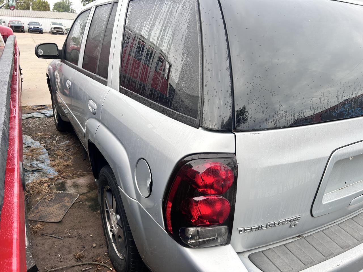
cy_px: 136
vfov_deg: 53.1
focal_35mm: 26
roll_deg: -1.7
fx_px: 273
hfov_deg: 67.3
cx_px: 182
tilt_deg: -21.1
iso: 40
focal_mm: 5.7
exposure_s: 1/209
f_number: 1.5
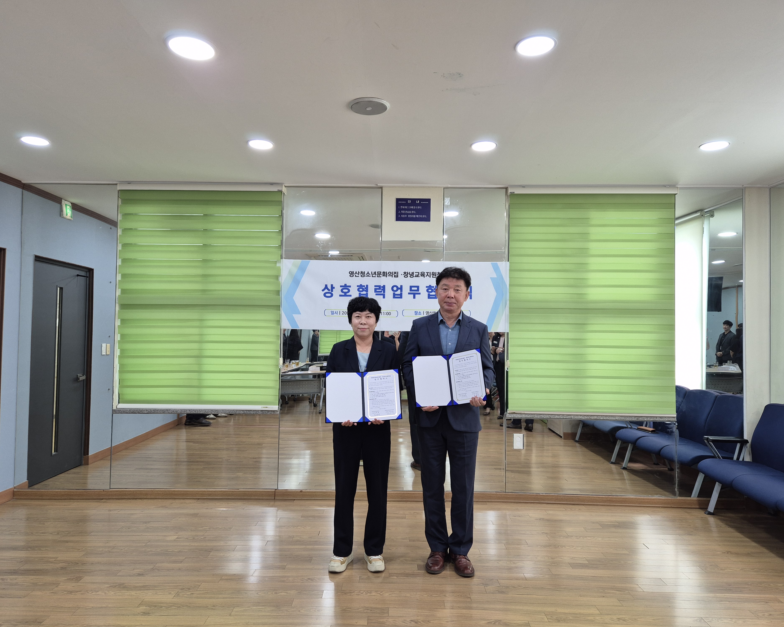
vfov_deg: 58.8
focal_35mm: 24
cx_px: 382
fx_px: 557
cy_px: 313
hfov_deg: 70.3
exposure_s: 1/60
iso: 80
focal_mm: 5.4
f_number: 1.8
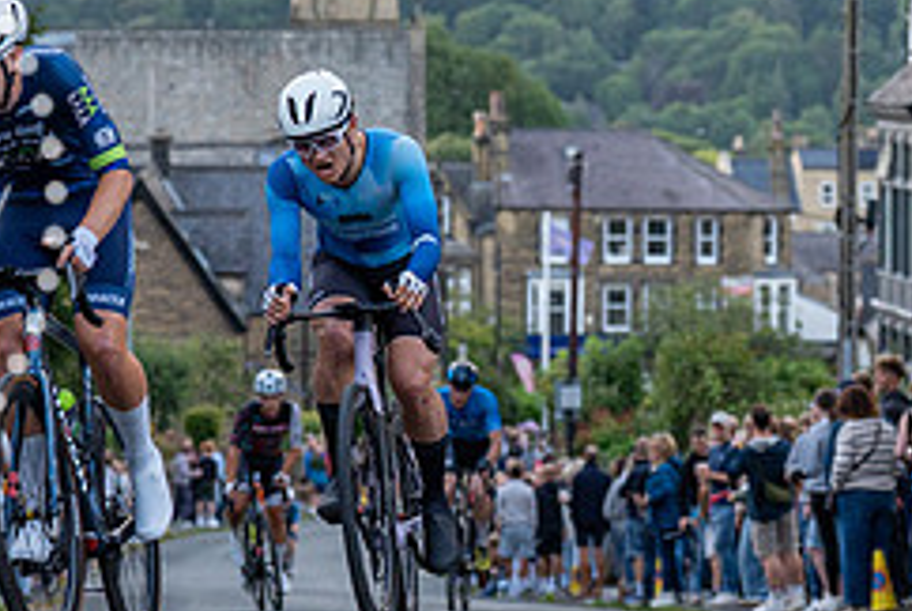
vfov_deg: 7.5
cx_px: 298
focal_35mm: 182
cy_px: 6
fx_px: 4616
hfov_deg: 11.3
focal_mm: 76
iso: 1250
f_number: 3.5
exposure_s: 1/800
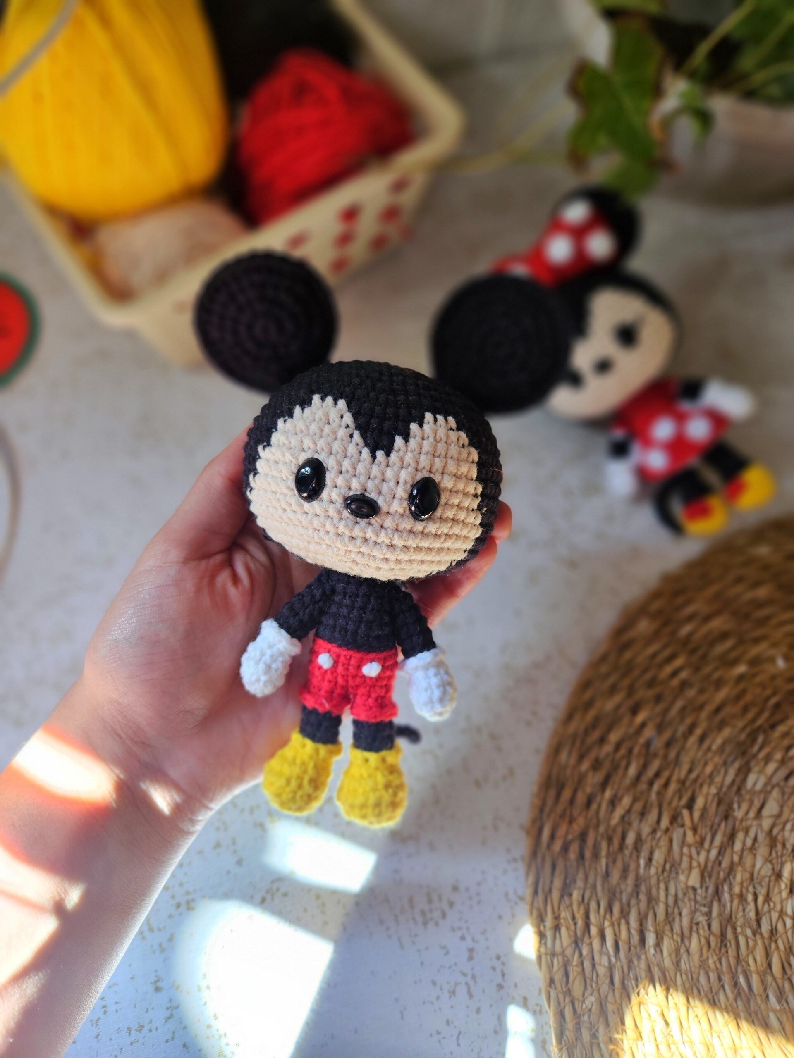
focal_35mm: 23
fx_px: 703
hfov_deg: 58.9
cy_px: 529
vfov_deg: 73.9
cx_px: 397
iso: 125
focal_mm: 5.4
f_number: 1.8
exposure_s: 1/120
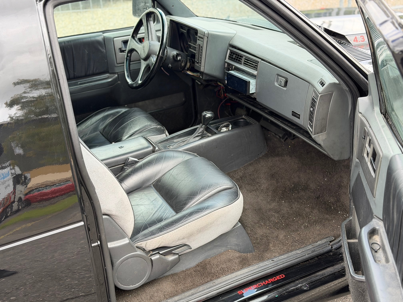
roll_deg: +3.6
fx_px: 559
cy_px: 151
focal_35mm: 48
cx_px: 202
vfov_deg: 30.3
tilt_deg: -26.7
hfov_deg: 39.7
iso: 64
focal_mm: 6.76
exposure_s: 1/198
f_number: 1.78
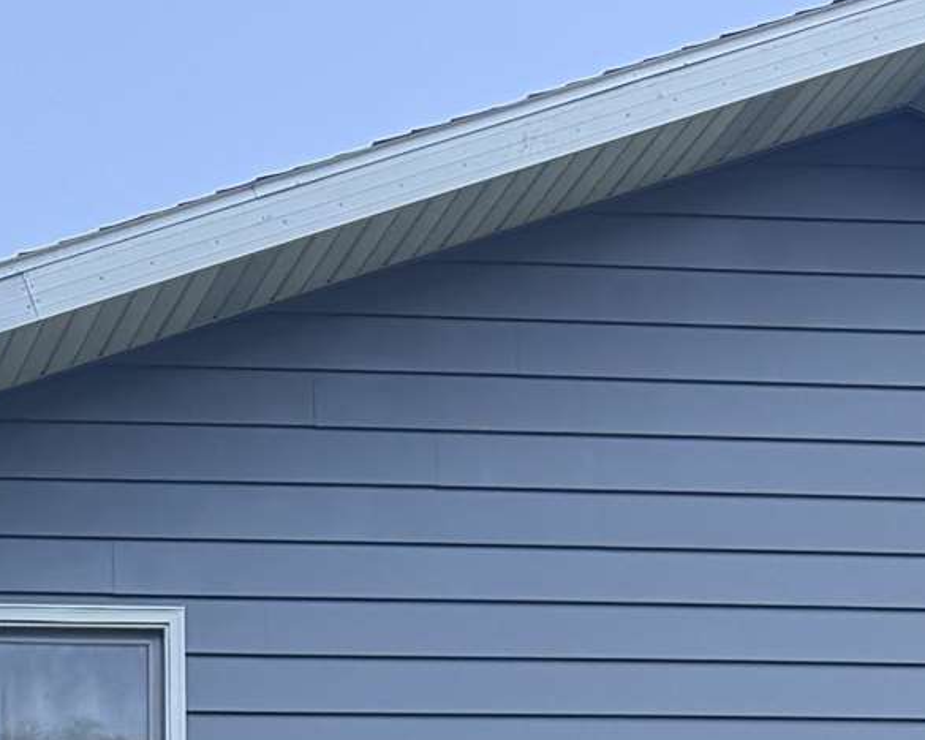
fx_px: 3367
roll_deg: +1.9
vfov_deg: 11.0
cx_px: -293
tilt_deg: +0.2
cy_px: 1644
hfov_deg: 14.9
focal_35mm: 123
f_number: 1.78
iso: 100
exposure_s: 1/433
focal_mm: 6.76
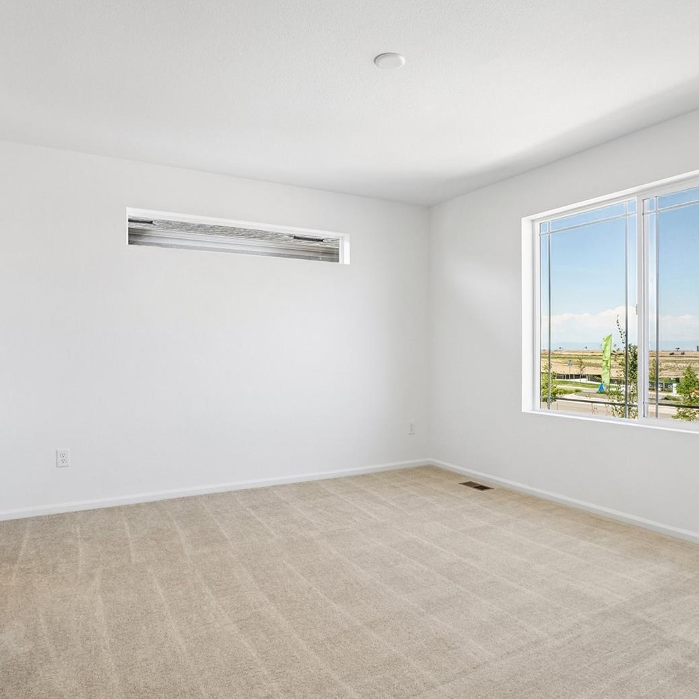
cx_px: 366
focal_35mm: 22
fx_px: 495
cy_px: 352
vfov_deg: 70.5
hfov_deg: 70.4
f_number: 8
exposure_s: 1/60
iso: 100
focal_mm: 11
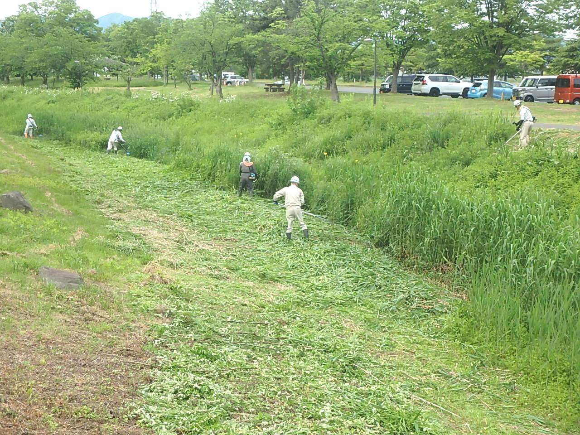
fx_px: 754
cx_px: 290
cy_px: 218
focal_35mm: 45
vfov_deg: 32.2
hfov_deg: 42.1
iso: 125
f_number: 5.2
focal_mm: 8.1
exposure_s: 1/200
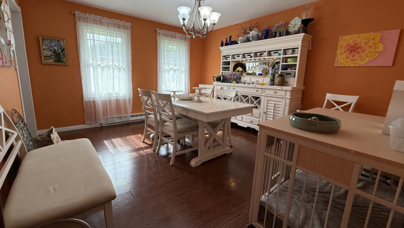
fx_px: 171
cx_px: 197
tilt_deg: -9.6
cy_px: 106
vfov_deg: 67.0
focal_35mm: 16
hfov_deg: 99.3
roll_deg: -1.8
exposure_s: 1/120
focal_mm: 2.22
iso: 125
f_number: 2.2
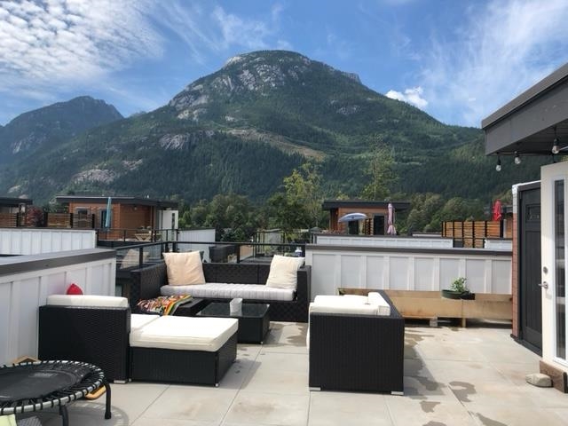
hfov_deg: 63.4
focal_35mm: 28
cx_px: 284
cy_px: 213
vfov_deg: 49.7
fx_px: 459
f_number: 1.8
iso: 20
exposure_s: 1/1799
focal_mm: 3.99
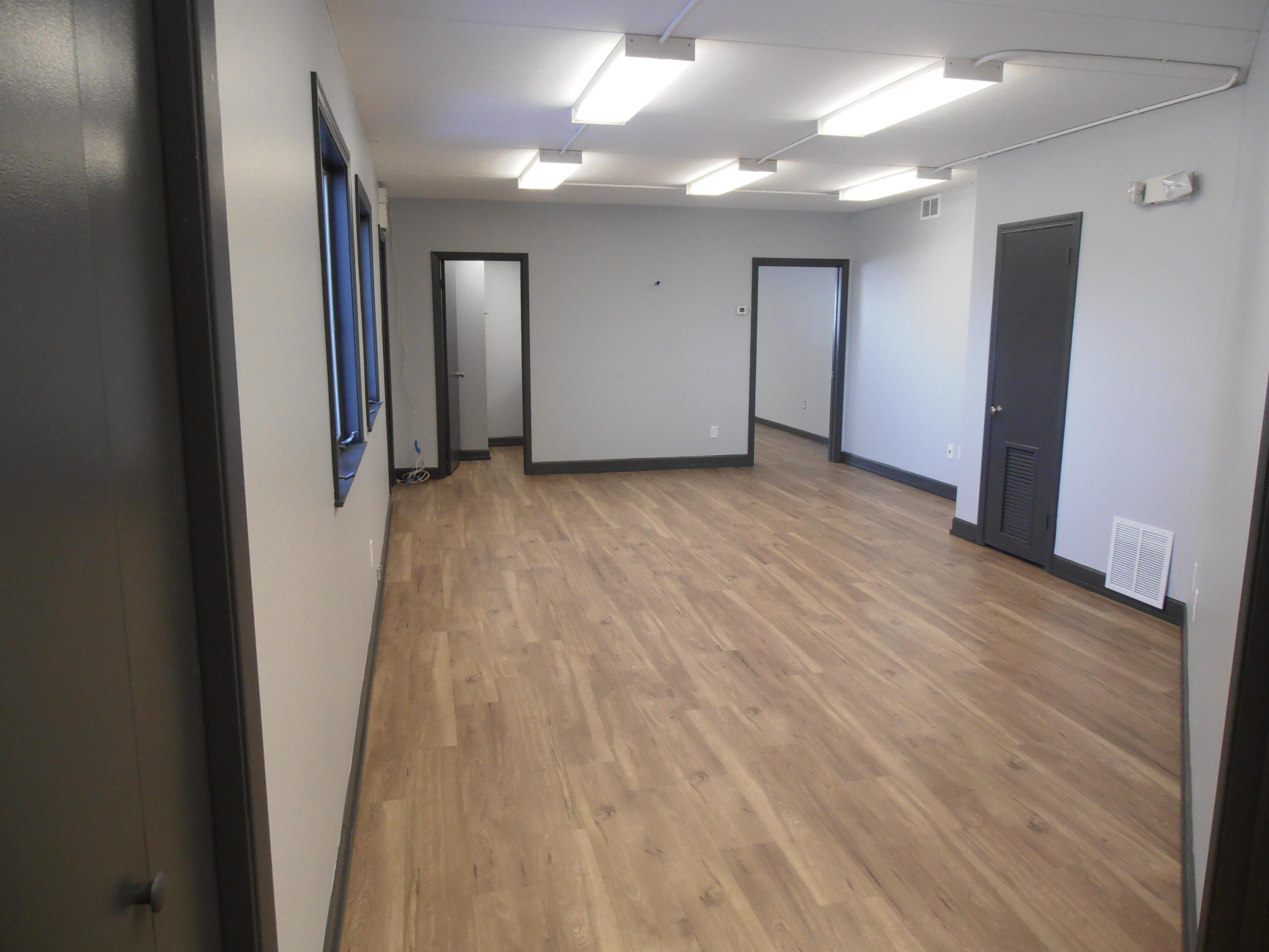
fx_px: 880
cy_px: 476
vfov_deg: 56.8
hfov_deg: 71.6
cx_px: 634
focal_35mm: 24
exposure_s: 1/25
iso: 125
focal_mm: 4.2
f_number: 3
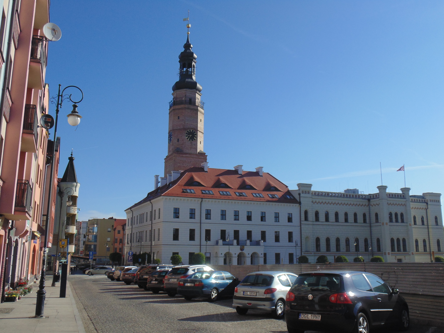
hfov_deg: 54.0
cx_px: 222
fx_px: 436
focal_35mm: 34
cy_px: 166
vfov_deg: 41.8
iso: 80
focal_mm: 6.2
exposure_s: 1/160
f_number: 10.7
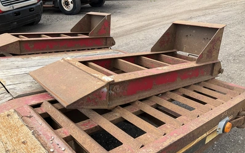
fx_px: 207
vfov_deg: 40.6
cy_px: 78
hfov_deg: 61.2
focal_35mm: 31
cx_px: 123
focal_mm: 3
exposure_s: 1/620
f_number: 1.8
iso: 25
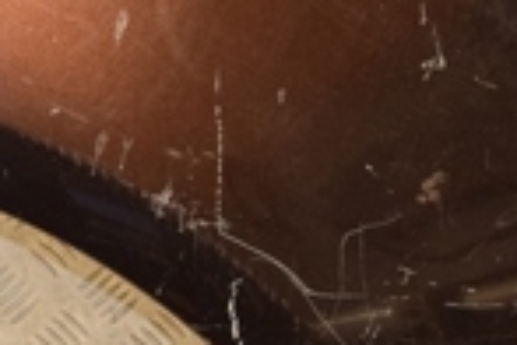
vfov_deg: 9.5
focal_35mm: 144
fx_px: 2068
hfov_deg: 13.6
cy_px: 28
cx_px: -190
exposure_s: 1/200
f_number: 5.6
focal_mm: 22
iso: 800
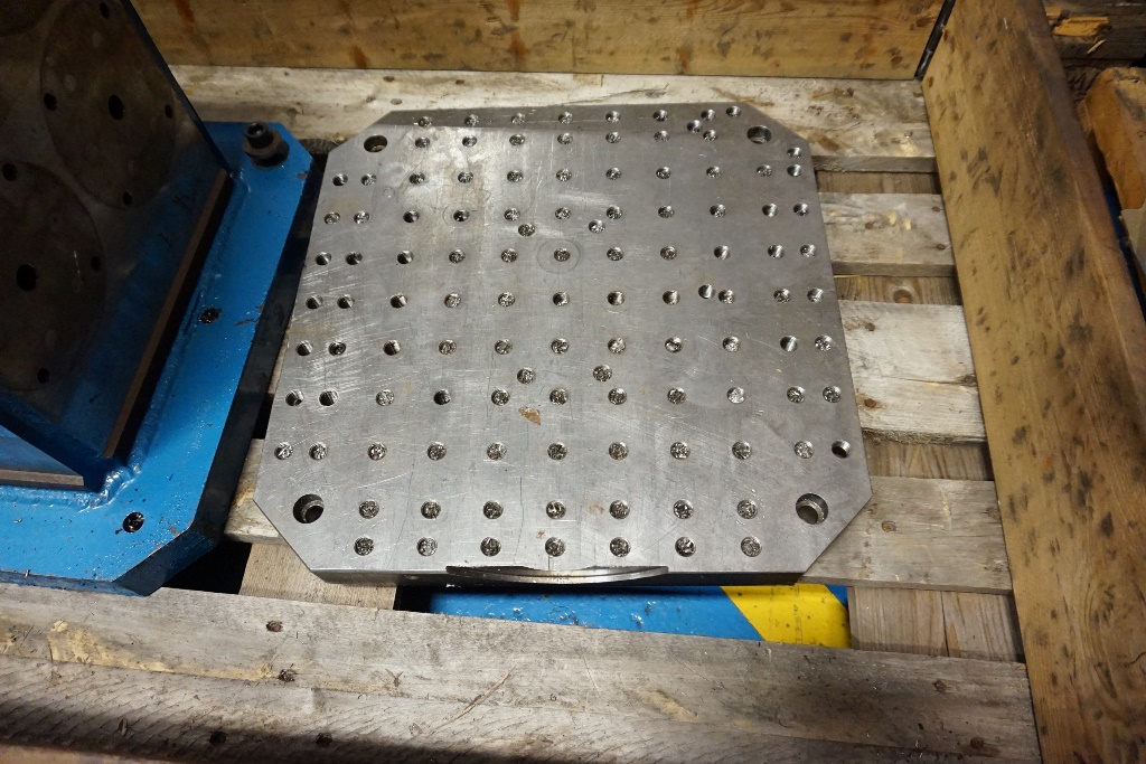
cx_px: 573
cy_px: 382
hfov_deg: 73.7
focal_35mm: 24
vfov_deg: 53.1
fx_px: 764
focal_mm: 16
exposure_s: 1/125
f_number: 3.5
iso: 3200
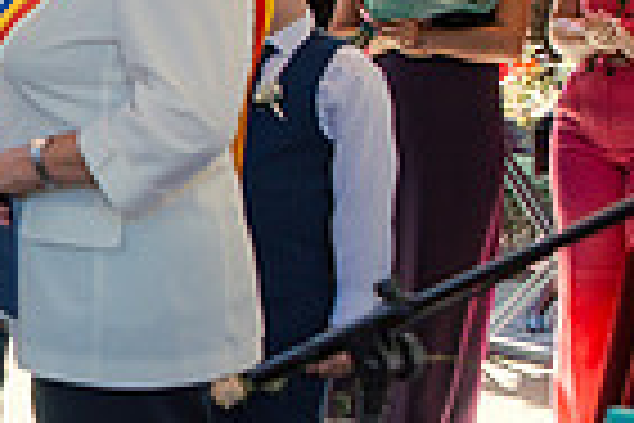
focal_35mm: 115
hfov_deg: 16.3
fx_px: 2025
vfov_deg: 11.8
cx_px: -309
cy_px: 49
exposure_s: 1/125
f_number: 3.5
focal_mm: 24
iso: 500
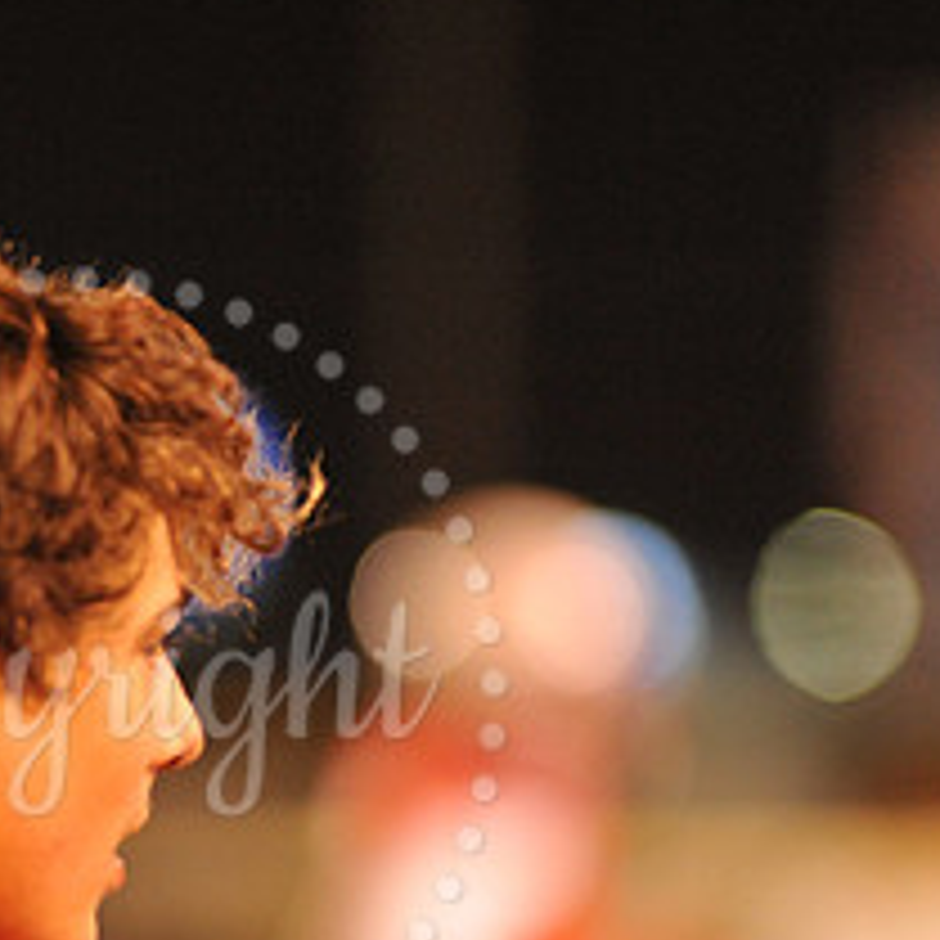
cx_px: 76
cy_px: 693
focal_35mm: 471
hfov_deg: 3.7
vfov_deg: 3.7
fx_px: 14470
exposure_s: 1/200
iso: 3200
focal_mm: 200
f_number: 2.8
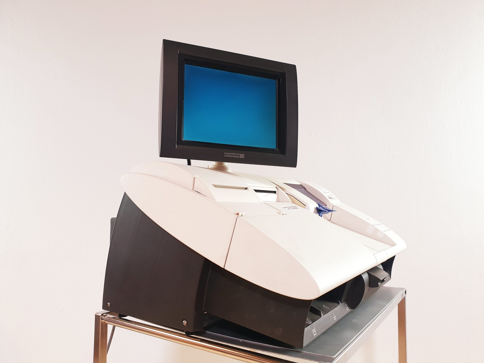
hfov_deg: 67.3
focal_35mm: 26
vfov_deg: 53.1
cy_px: 182
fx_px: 364
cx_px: 242
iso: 160
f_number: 2.4
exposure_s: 1/50
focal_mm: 4.3
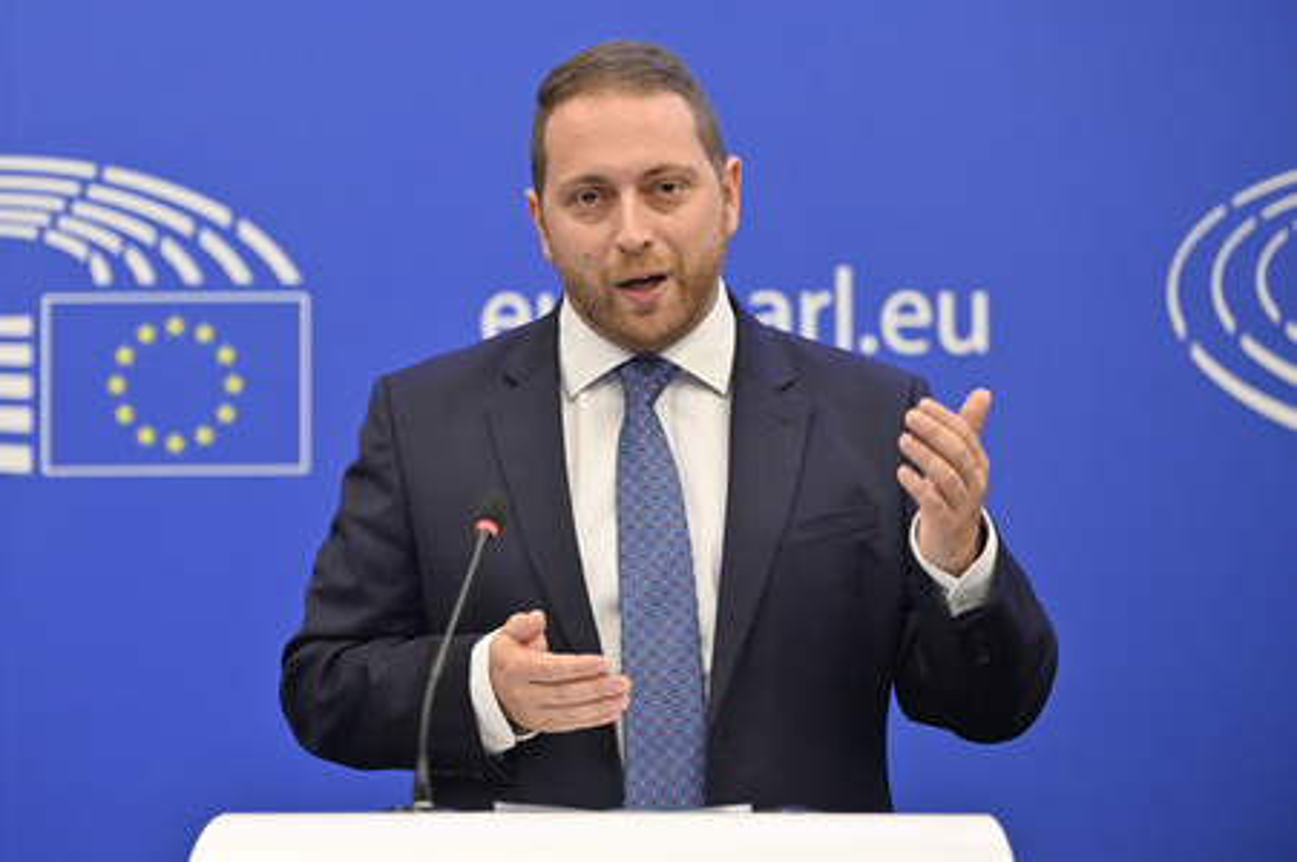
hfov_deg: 16.8
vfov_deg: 11.2
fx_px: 4392
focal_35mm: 122
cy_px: 431
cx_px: 648
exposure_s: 1/320
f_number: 2.8
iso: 2000
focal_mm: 122
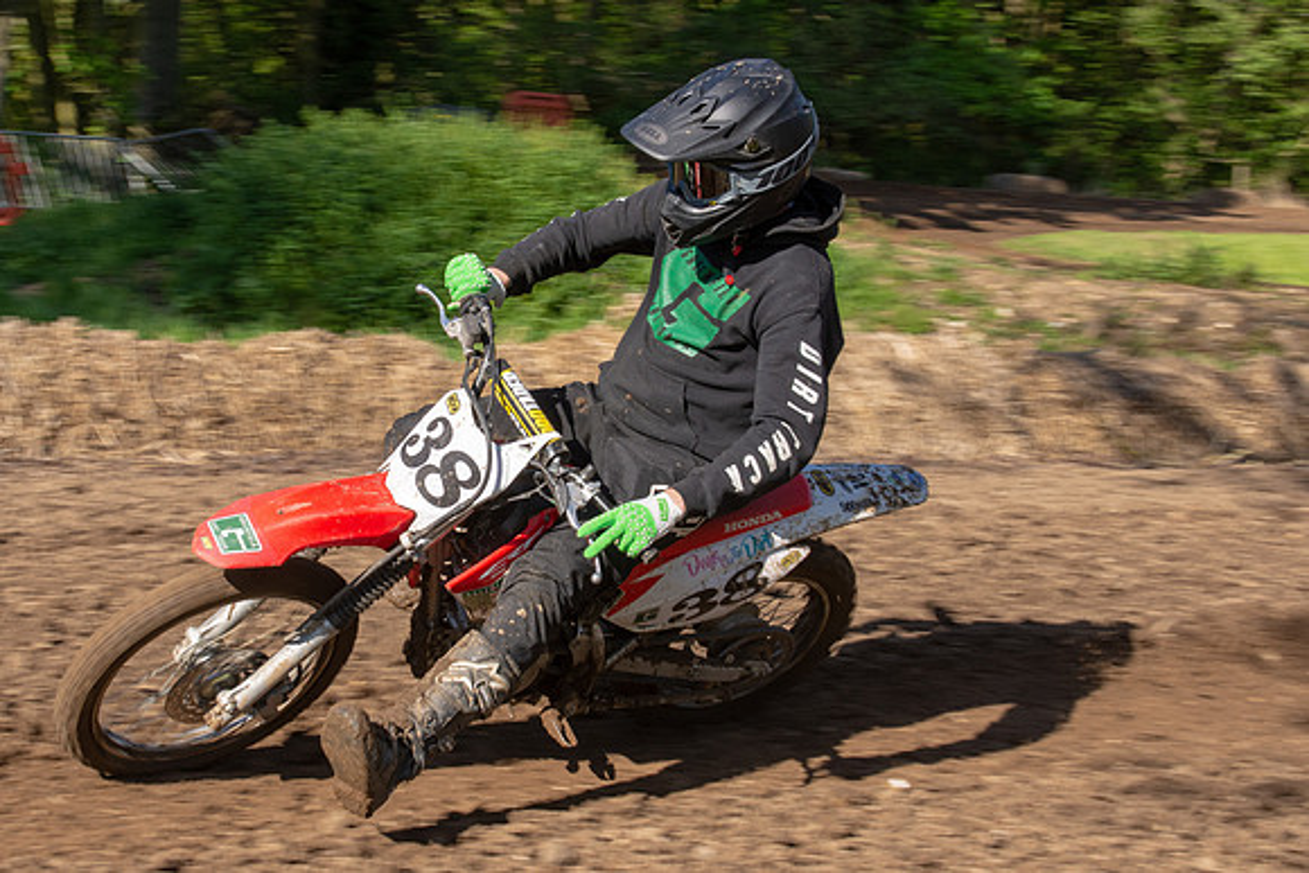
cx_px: 453
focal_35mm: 77
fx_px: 2782
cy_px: 441
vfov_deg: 17.8
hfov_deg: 26.3
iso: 200
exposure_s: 1/320
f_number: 8
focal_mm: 34
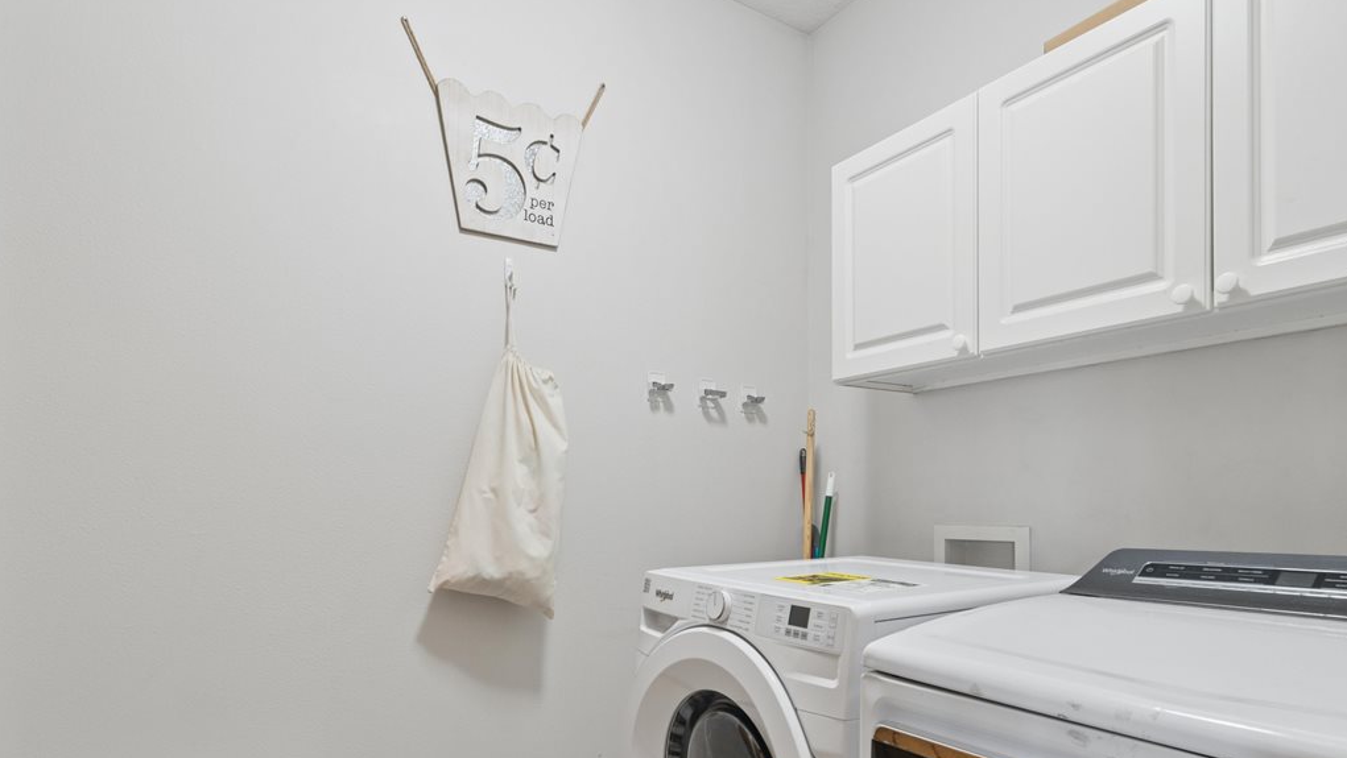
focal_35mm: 21
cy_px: 491
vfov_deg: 52.8
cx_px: 681
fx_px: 750
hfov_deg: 83.8
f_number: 10
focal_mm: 16
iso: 400
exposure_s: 1/6
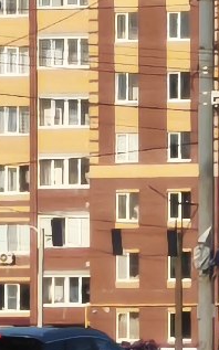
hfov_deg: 1.2
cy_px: -1
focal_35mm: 1091
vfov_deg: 1.9
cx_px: -353
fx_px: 10423
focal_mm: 7.1
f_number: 1.9
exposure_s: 1/503
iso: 50
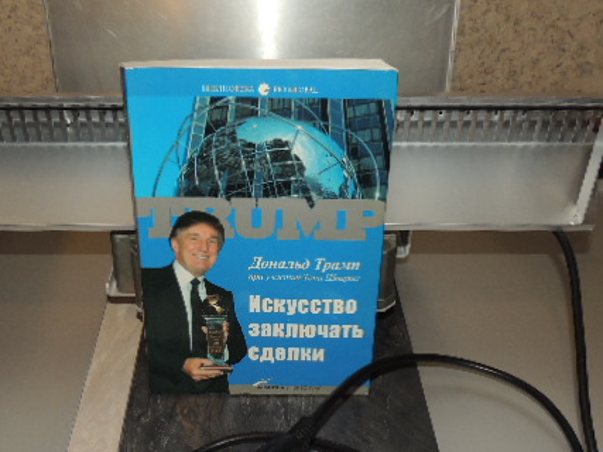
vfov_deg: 33.8
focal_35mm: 42
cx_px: 268
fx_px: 731
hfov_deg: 44.7
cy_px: 326
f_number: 3.1
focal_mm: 4.9
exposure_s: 1/30
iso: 180
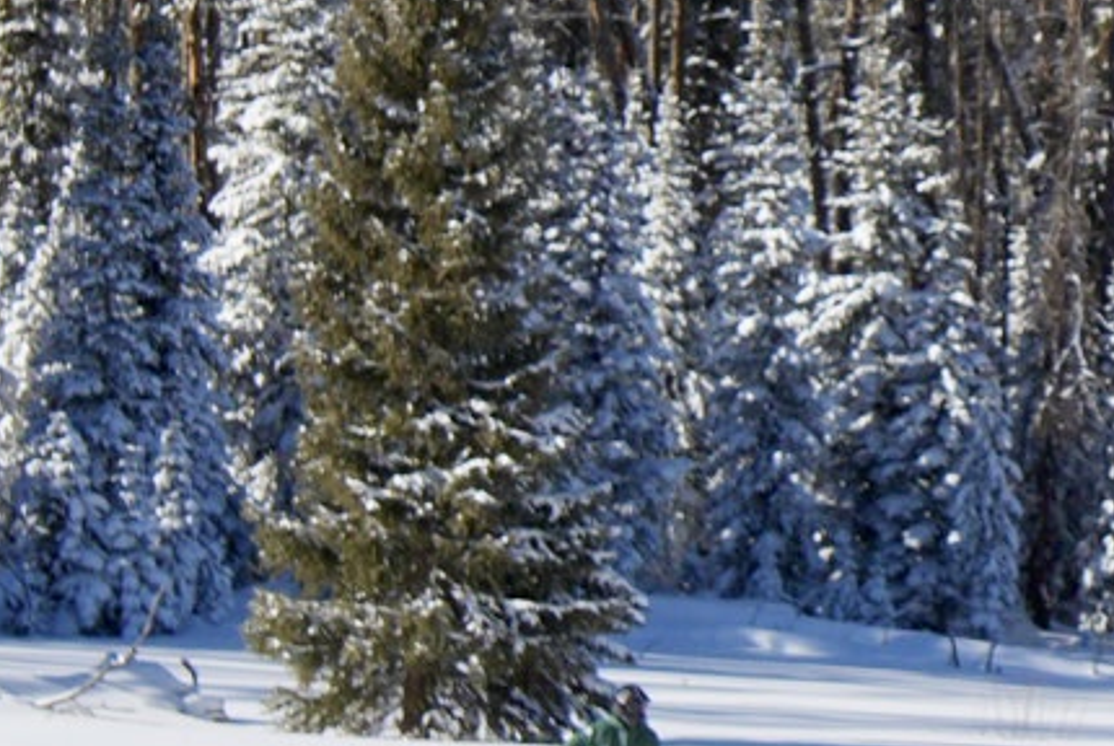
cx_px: 1689
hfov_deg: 4.8
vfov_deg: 3.2
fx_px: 13262
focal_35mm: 428
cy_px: 34
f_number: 11
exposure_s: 1/6400
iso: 1250
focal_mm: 76
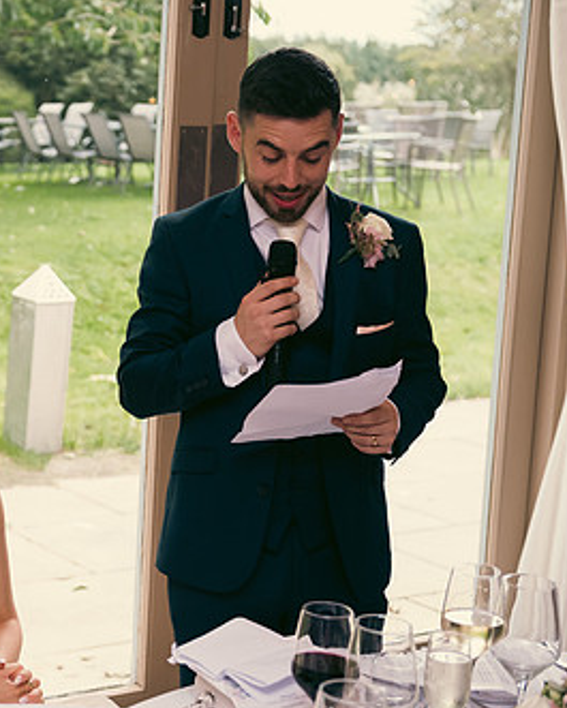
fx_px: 1656
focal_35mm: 79
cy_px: 341
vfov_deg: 24.1
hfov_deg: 18.9
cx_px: 4
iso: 400
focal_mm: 48
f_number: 3.5
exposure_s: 1/160
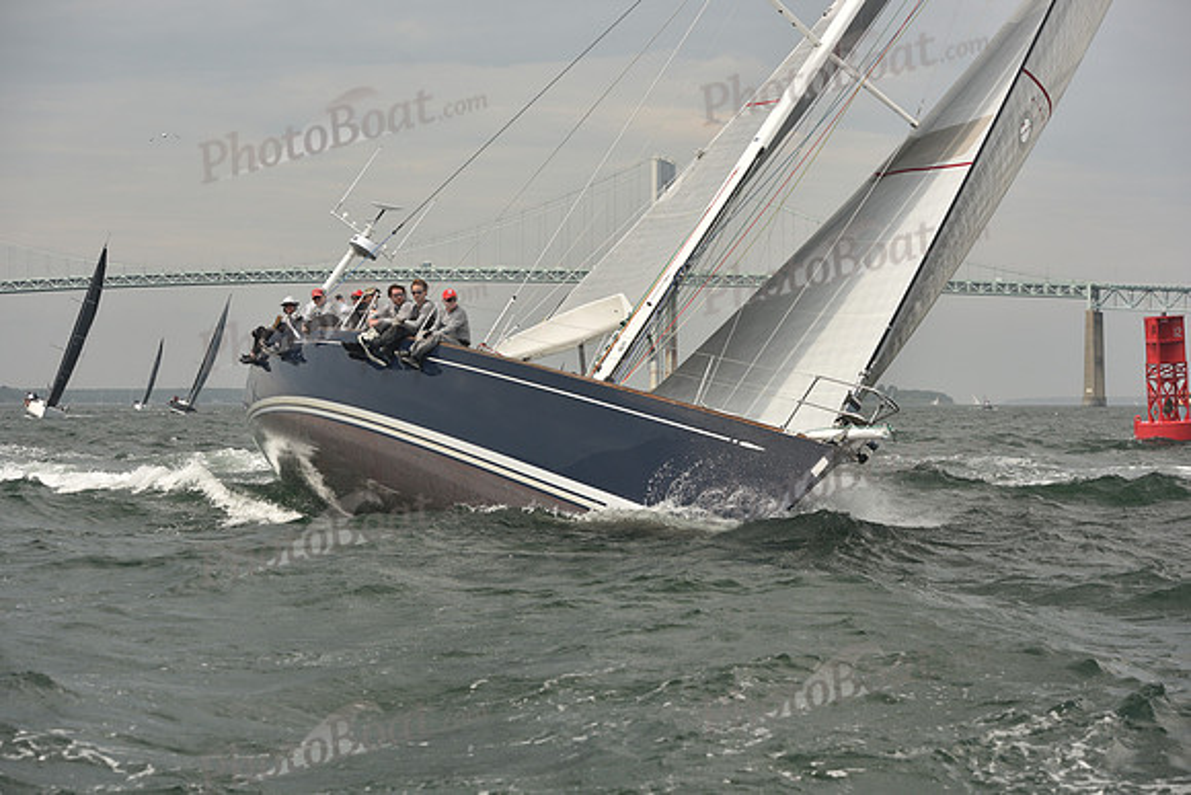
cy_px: 398
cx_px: 596
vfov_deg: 19.5
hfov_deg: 28.8
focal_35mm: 70
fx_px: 2316
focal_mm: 70
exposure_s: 1/640
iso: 250
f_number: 5.6
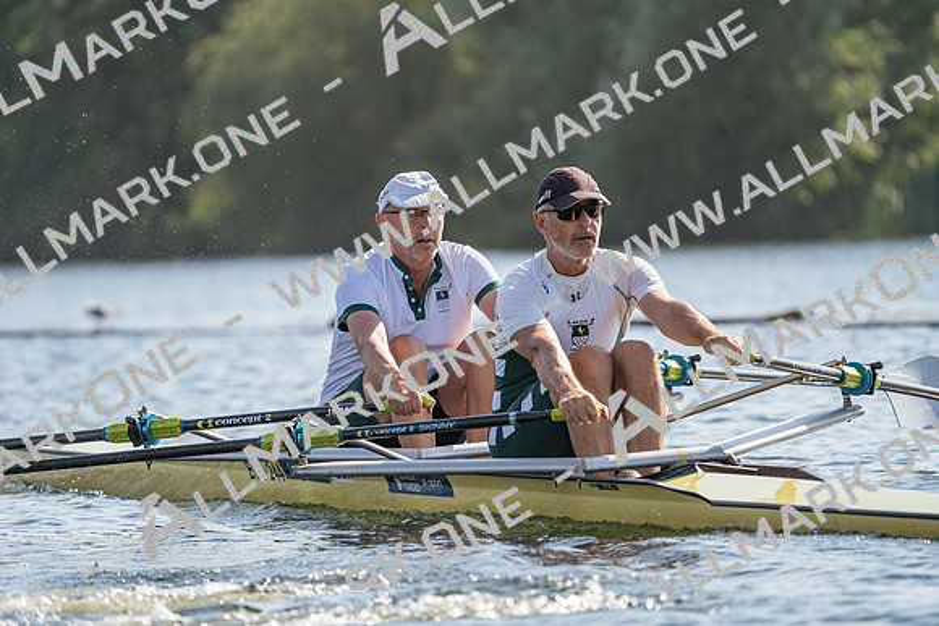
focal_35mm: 356
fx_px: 9287
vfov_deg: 3.9
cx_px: 470
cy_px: 313
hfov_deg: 5.8
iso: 320
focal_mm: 356
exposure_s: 1/1600
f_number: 6.3
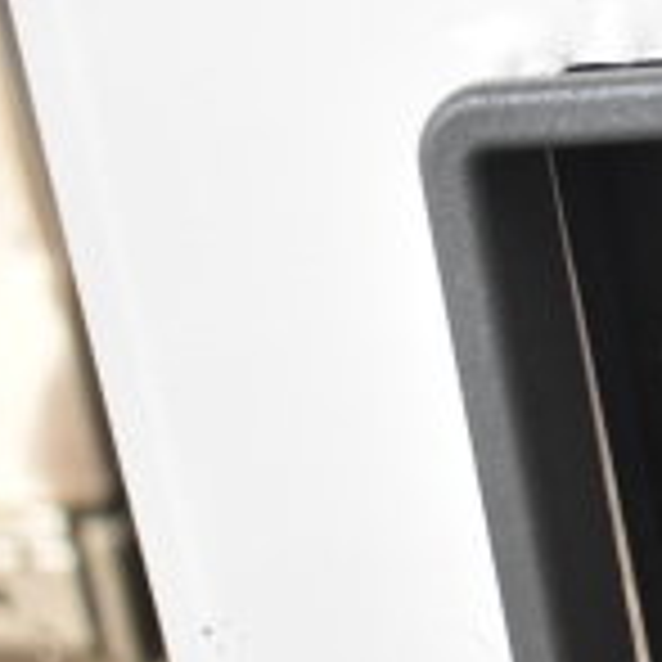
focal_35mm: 159
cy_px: 336
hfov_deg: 10.2
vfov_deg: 11.0
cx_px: 1301
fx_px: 3440
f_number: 4.2
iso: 1400
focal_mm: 30
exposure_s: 1/50
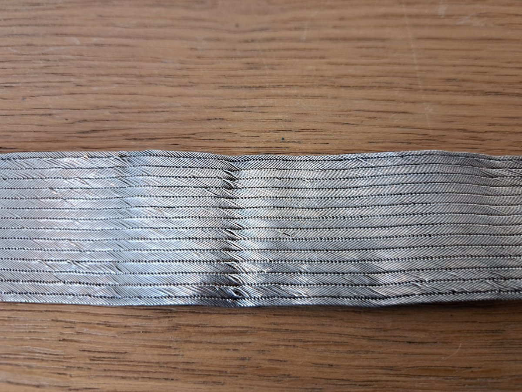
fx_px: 362
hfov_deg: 71.6
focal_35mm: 24
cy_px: 196
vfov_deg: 56.8
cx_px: 261
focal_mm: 5.23
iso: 250
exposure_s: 1/50
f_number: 1.8
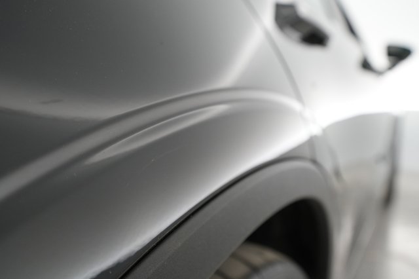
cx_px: 210
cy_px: 140
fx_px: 326
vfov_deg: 46.4
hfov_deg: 65.5
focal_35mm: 28
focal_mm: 28
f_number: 4.5
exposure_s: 1/100
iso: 4000
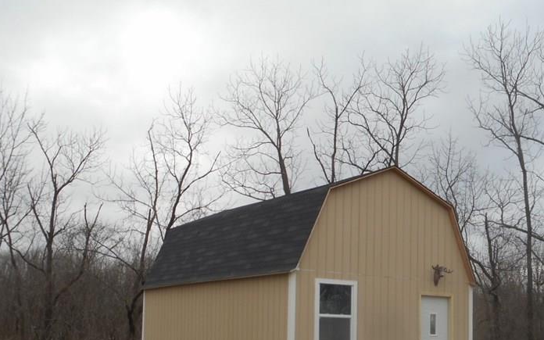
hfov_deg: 38.2
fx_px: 786
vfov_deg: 24.1
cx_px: 284
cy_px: 269
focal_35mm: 53
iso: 80
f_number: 4.2
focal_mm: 6
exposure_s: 1/160
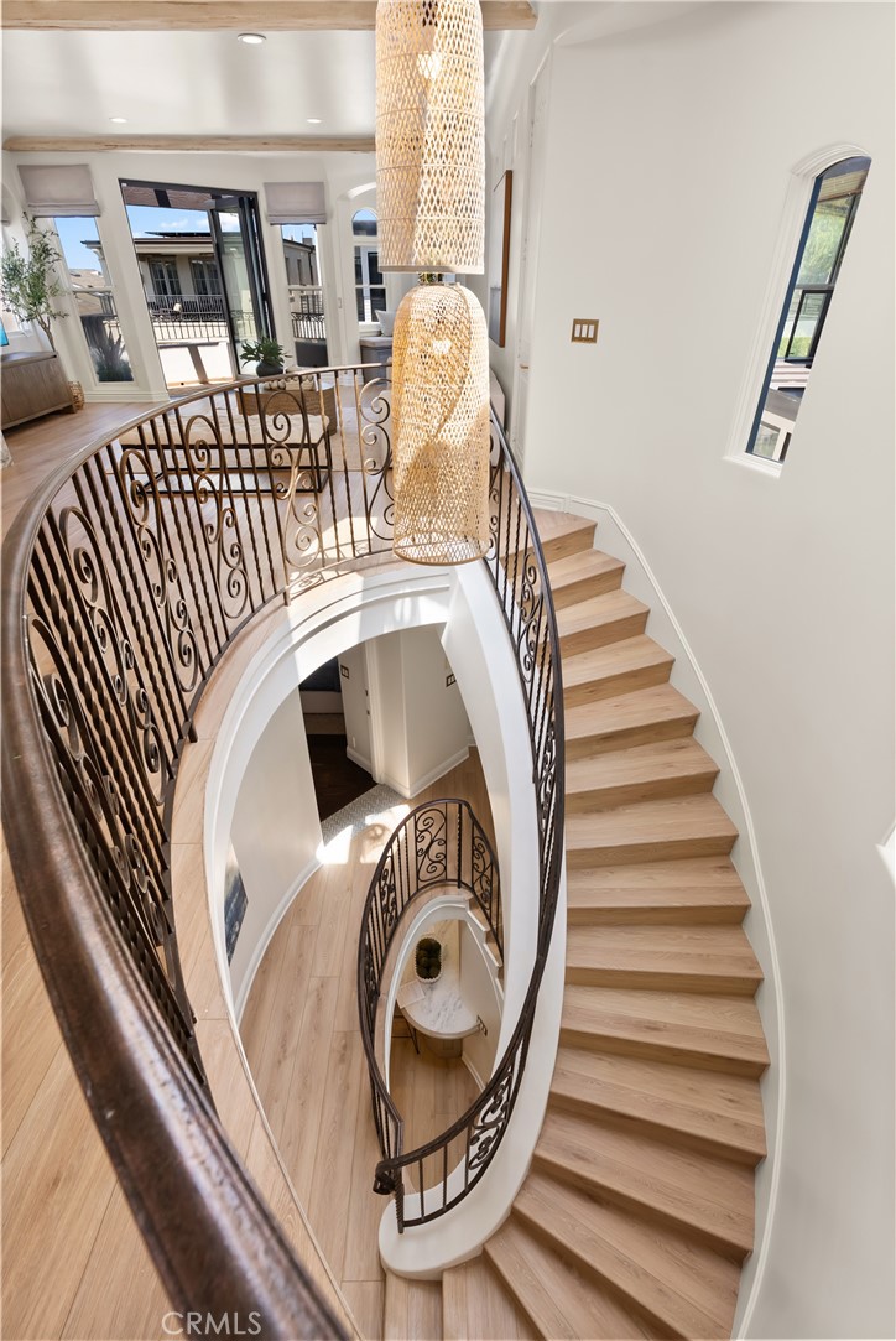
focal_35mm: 16
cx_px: 448
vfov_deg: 96.7
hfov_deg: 73.8
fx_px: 596
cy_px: 670
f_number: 9
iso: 640
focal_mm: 16
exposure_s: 1/40
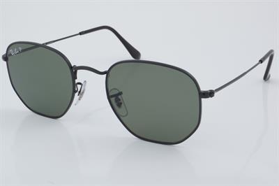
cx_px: 140
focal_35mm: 75
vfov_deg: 18.2
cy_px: 93
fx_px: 581
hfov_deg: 27.0
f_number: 32
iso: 100
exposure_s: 1/4
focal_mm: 50
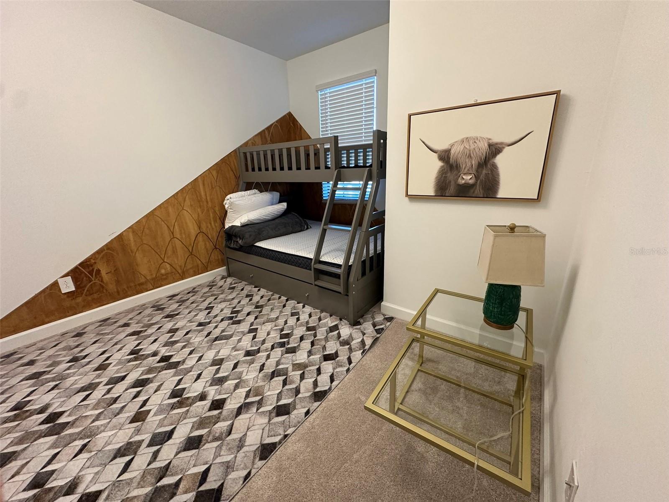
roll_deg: +1.2
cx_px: 334
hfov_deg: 102.1
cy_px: 251
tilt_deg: -14.6
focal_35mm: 14
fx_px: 271
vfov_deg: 85.7
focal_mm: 2.22
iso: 250
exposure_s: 1/120
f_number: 2.2
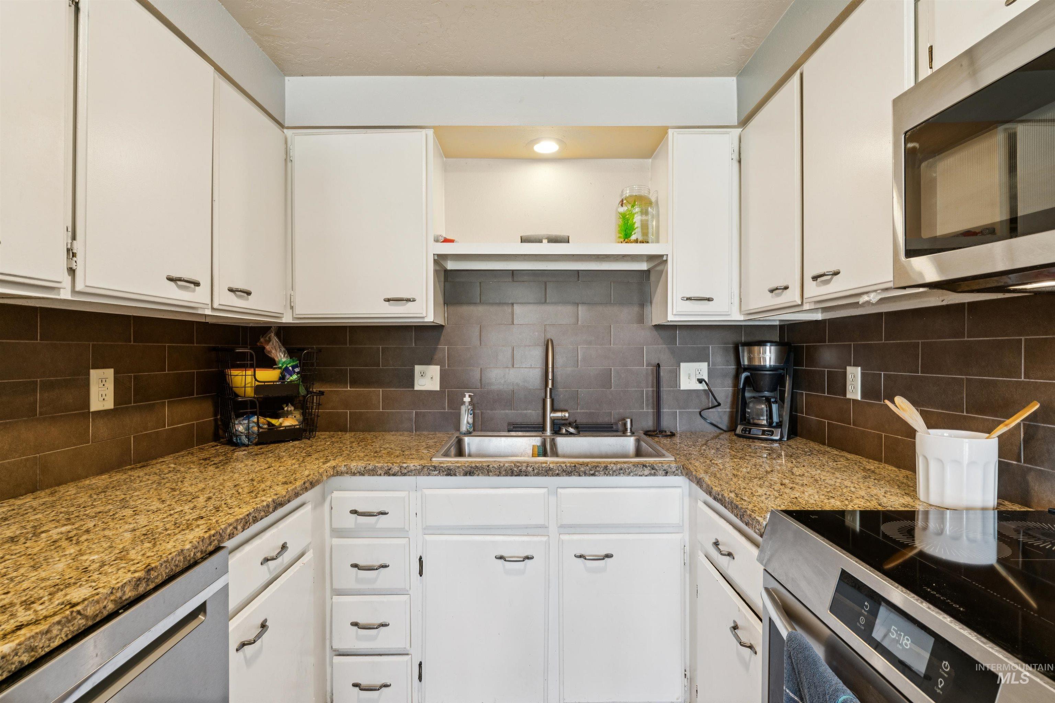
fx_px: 492
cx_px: 528
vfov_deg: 71.1
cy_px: 352
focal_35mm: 17
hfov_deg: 94.0
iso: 400
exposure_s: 1/2.5
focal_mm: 16.8
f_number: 13
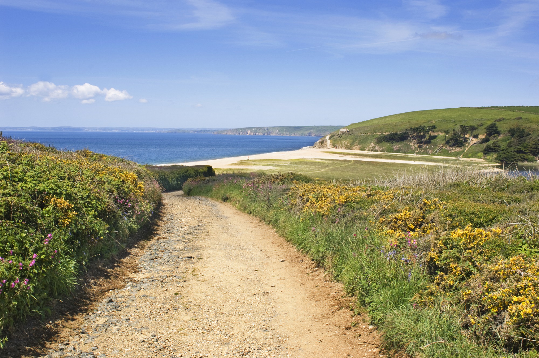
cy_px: 179
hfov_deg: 53.2
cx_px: 270
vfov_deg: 36.8
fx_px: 538
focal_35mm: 36
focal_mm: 24
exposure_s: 1/125
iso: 100
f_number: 10
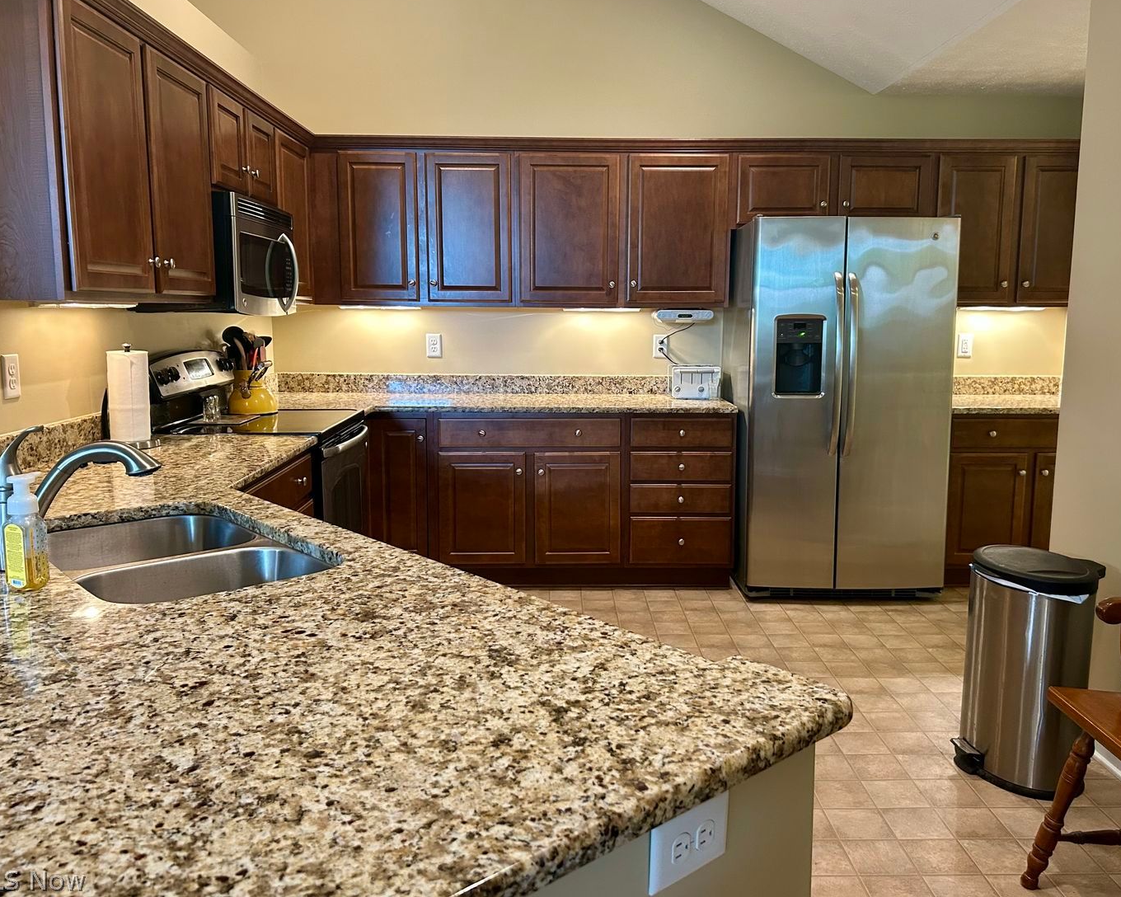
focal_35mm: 28
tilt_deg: -7.8
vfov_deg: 51.5
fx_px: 929
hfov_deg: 62.2
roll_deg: +0.3
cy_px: 438
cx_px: 577
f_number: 1.5
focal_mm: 5.7
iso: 250
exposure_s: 1/60
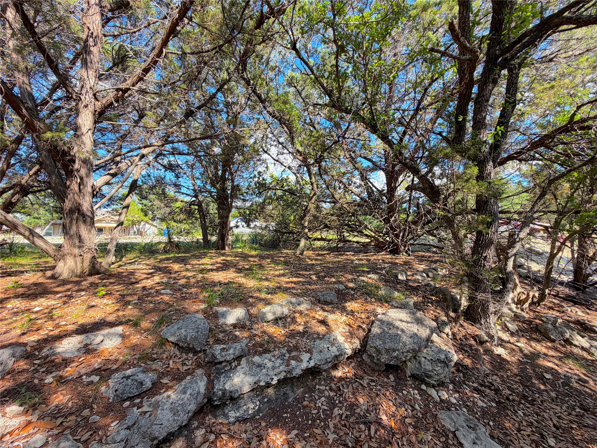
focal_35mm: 14
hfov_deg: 102.1
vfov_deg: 85.7
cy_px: 224
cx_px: 298
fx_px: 241
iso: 40
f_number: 2.2
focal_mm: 2.22
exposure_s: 1/178
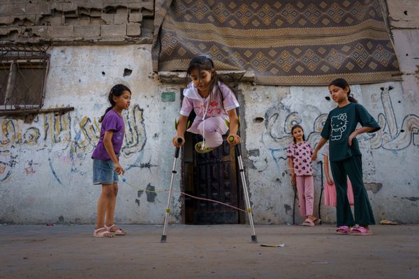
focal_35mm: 26
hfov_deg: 69.9
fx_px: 300
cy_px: 138
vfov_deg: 50.0
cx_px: 207
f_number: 6.3
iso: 500
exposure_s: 1/320
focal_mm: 24
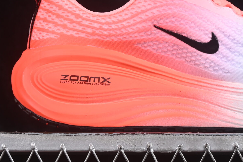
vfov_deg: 8.5
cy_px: 25
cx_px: 187
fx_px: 1087
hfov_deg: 12.7
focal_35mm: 161
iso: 160
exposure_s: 1/80
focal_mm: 50
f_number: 8
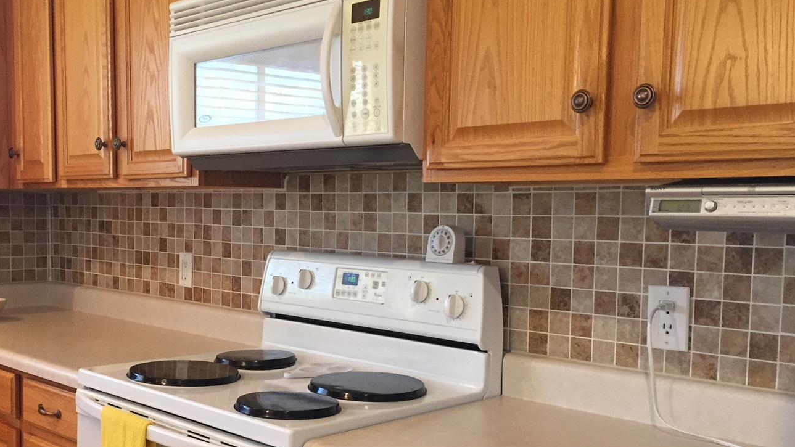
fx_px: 843
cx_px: 314
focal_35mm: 40
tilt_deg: -4.7
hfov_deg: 50.1
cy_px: 300
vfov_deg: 29.5
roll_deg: -1.7
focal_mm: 4.15
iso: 125
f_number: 2.2
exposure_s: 1/30
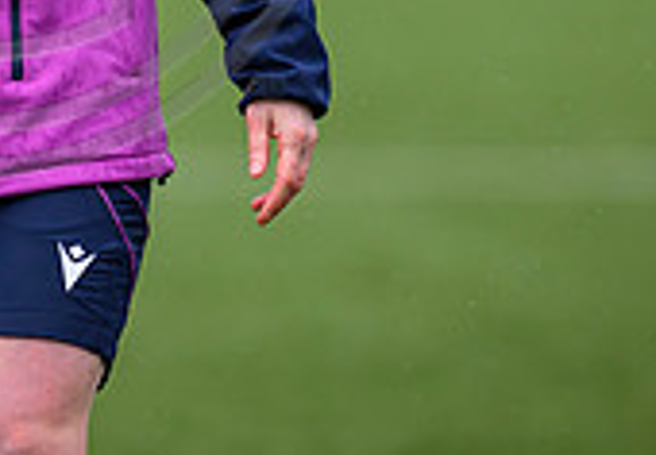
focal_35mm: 1750
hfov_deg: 1.2
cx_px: 91
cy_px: -199
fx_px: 32296
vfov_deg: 0.8
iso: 500
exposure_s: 1/2500
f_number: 2.8
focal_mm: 400
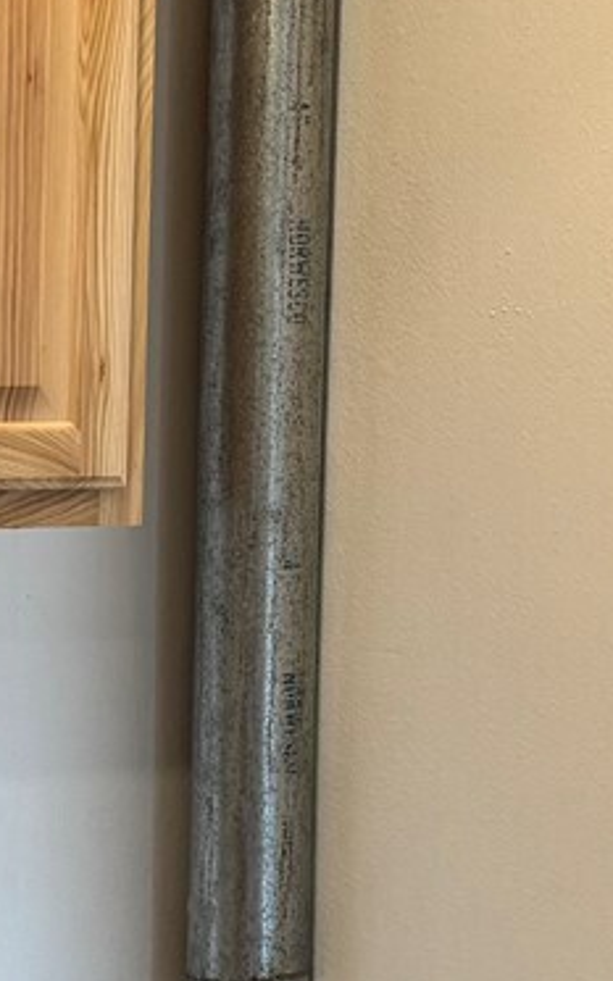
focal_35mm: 109
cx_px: -497
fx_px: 2915
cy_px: 742
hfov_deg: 11.2
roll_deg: +1.3
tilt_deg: -5.6
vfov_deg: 19.0
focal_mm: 6.76
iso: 125
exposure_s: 1/120
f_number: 1.78
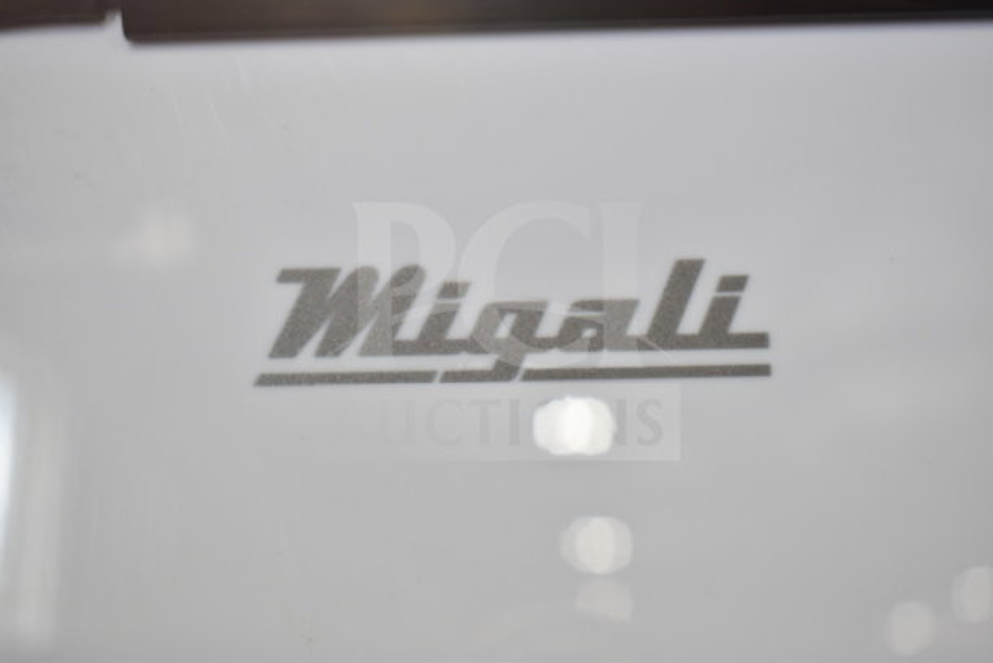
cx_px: 496
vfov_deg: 25.8
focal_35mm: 52
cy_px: 332
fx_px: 1448
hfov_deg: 37.8
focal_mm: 35
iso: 640
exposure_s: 1/60
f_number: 4.5
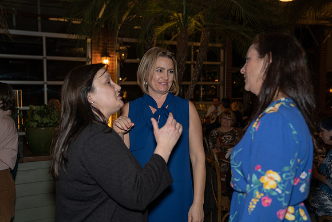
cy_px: 111
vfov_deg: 36.0
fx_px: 341
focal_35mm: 37
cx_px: 166
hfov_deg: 51.9
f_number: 2.8
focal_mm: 37
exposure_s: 1/125
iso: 2000
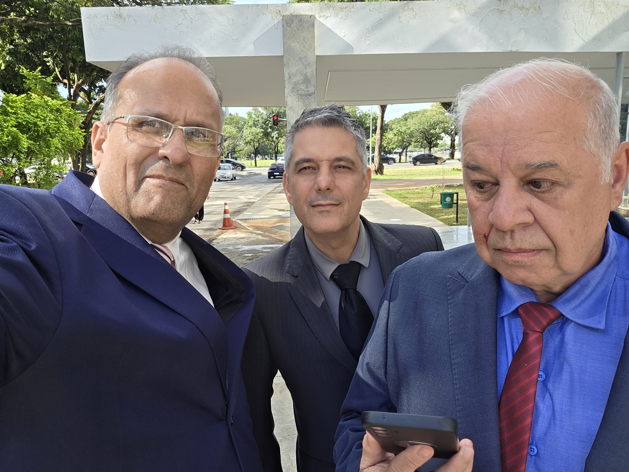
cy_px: 236
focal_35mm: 25
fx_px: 454
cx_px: 314
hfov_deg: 69.4
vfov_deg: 54.9
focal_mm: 3.3
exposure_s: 1/268
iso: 25
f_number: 2.2
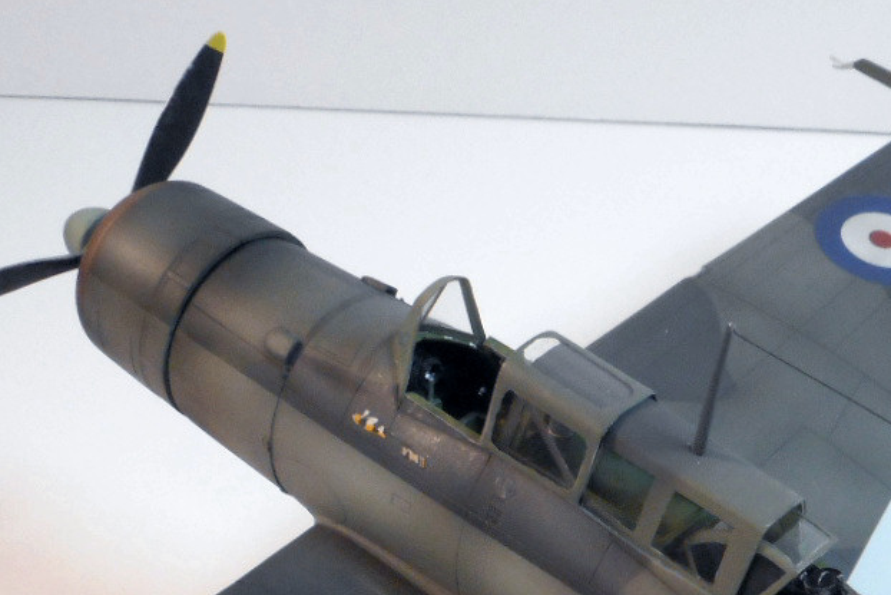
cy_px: 790
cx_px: 619
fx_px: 2253
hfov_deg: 22.3
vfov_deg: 14.4
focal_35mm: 91
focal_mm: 6
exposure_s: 1/30
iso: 180
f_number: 4.2
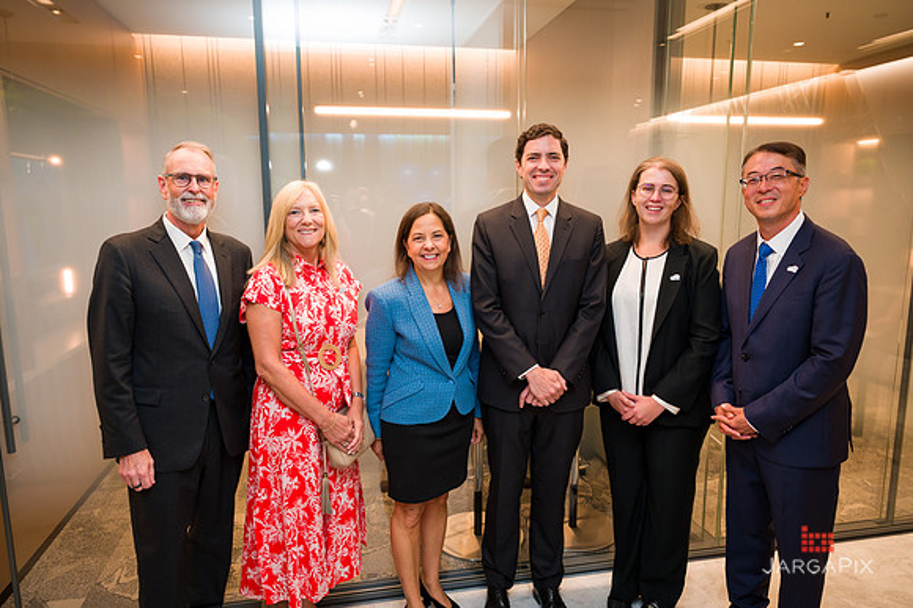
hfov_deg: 73.1
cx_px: 456
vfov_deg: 52.5
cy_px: 304
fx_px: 616
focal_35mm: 24
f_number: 3.5
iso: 1000
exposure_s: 1/200
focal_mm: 24
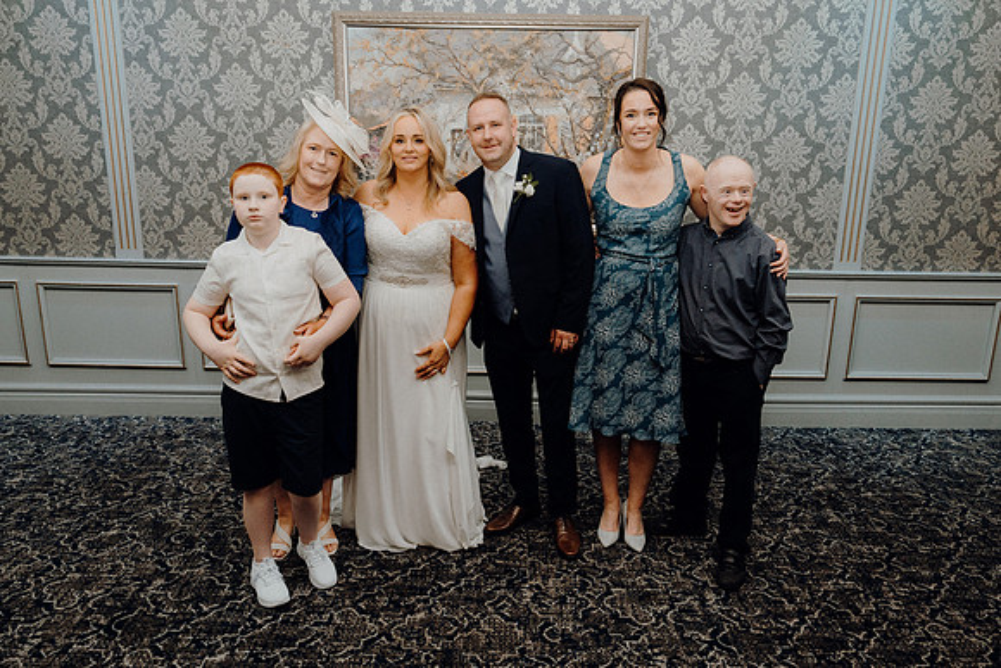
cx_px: 500
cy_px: 334
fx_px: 779
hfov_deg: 65.5
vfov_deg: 46.4
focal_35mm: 28
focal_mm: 28
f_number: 5
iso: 2500
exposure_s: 1/160
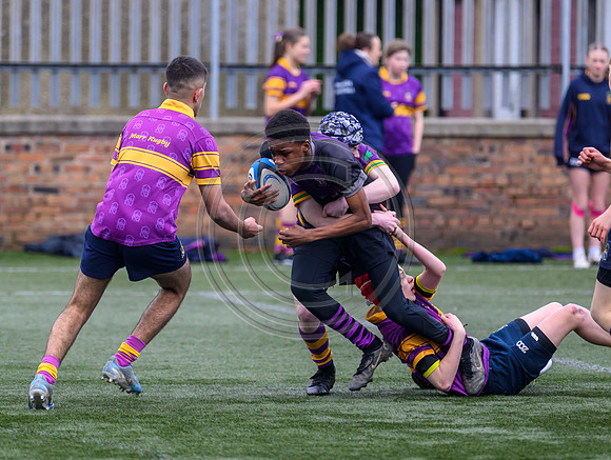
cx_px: 277
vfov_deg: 3.7
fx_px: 7195
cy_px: 219
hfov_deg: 4.9
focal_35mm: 407
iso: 1000
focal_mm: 280
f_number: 4
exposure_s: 1/1600
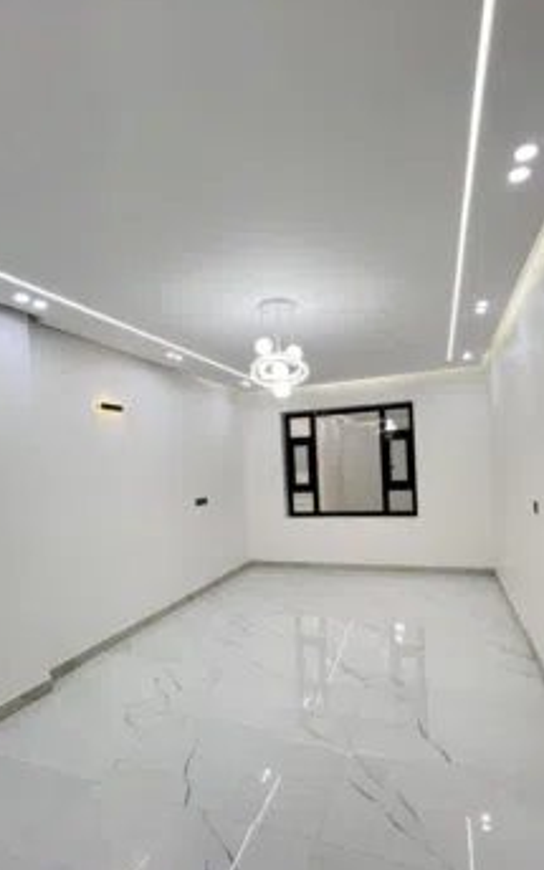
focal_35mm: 16
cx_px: 299
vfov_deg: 97.5
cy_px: 475
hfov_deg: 71.1
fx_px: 380
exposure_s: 1/100
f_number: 1.8
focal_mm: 1.57
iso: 50
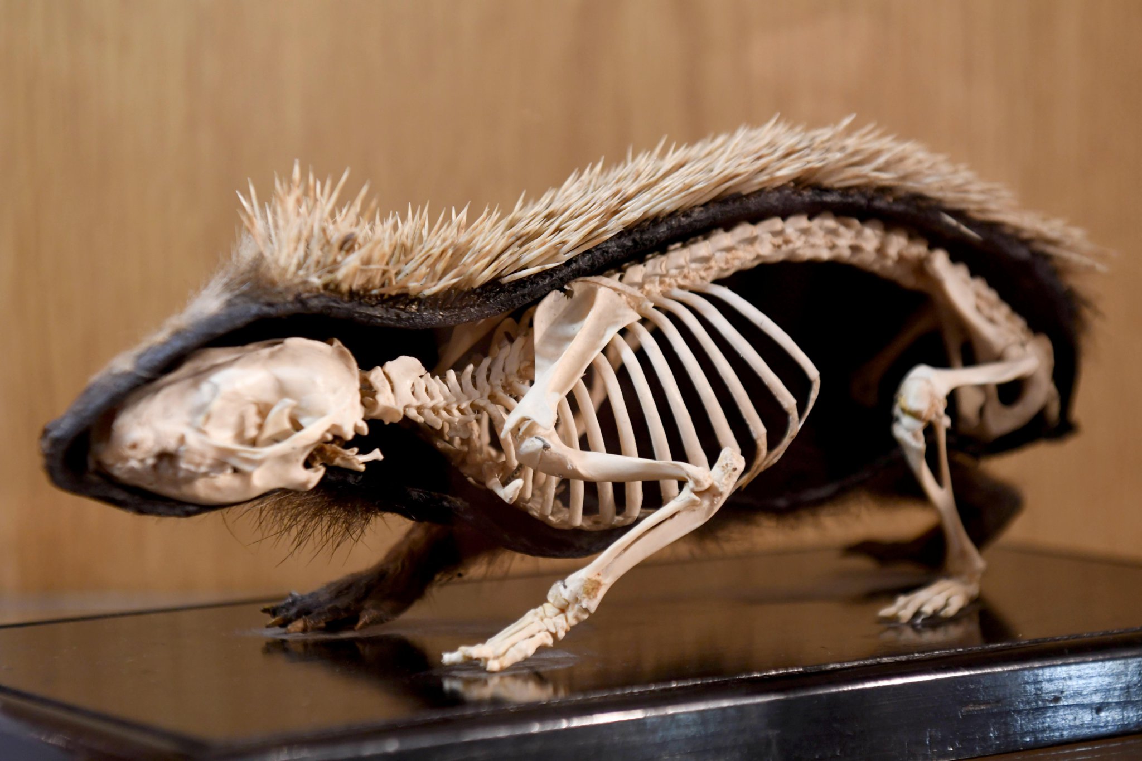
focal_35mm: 105
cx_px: 571
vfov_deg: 13.0
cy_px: 380
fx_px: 3330
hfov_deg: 19.5
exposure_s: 1/60
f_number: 3.5
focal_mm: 70
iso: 1250
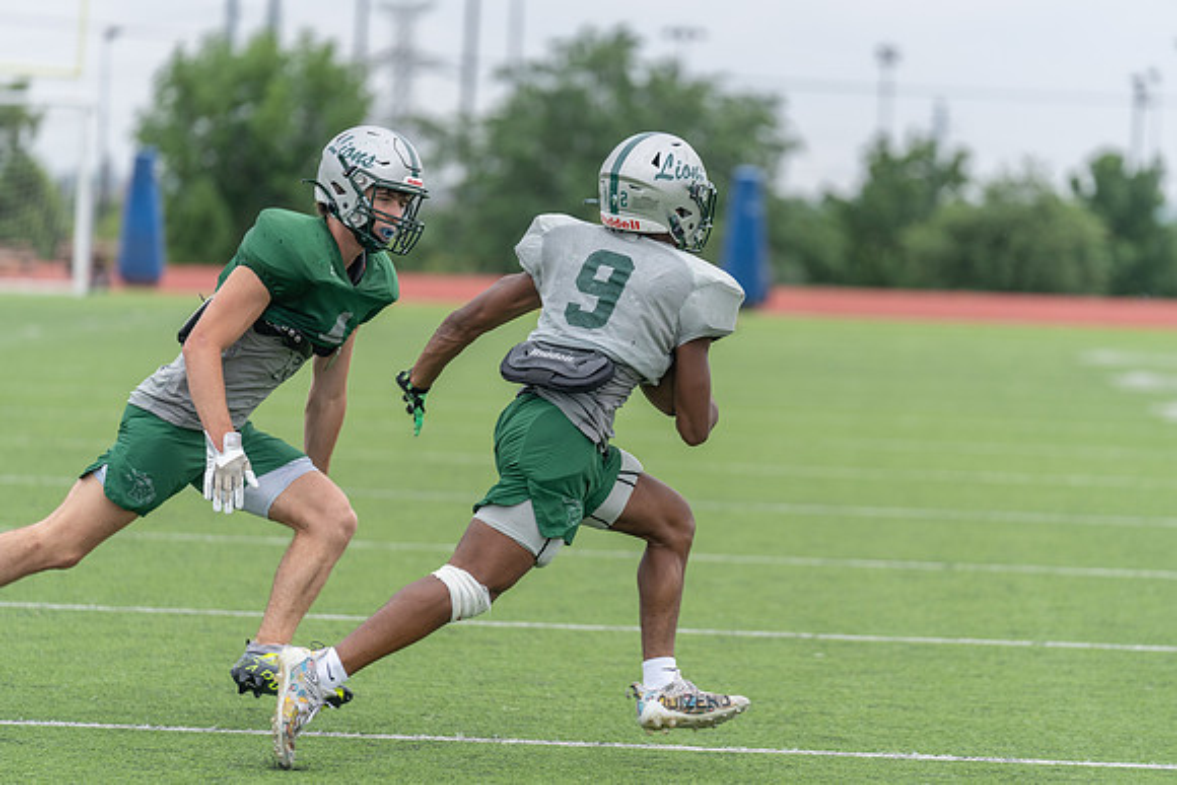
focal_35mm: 200
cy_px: 392
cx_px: 588
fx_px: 6540
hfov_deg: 10.3
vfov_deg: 6.9
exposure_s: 1/1250
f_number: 3.5
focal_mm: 200
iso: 250
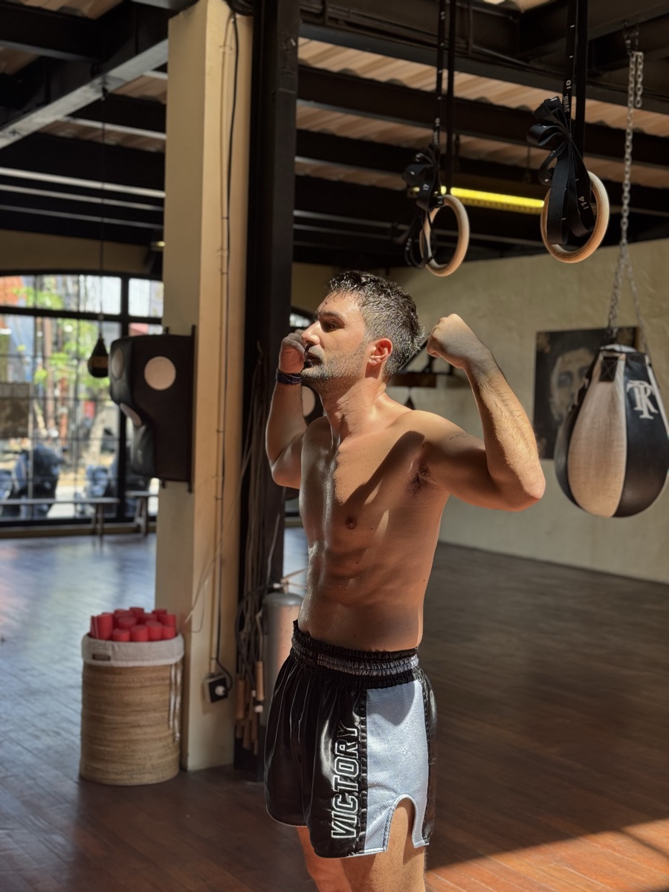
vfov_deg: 39.7
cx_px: 334
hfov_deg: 30.3
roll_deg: -1.8
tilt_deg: -3.1
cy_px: 446
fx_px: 1237
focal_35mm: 48
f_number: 1.78
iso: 64
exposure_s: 1/308
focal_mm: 6.76
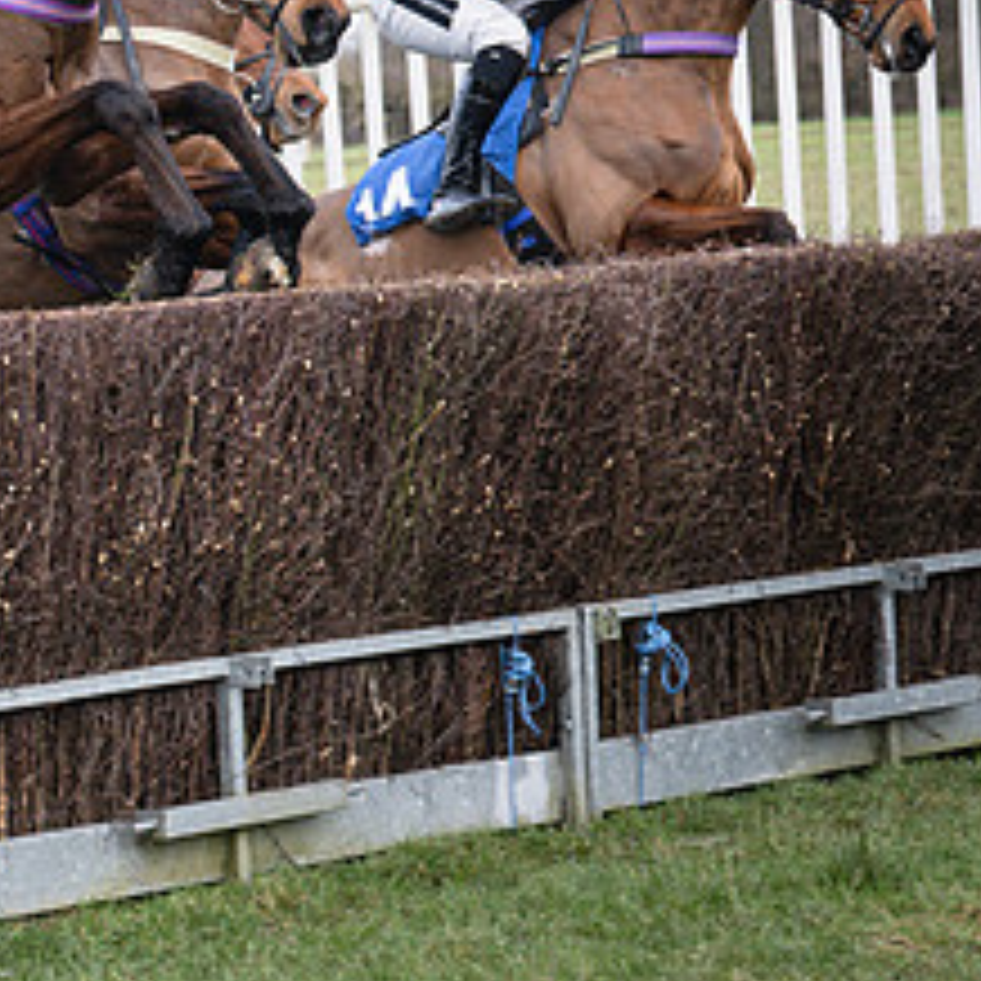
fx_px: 7695
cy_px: 122
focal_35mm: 240
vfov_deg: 7.3
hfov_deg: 7.2
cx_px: -302
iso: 400
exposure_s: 1/1250
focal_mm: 70
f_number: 4
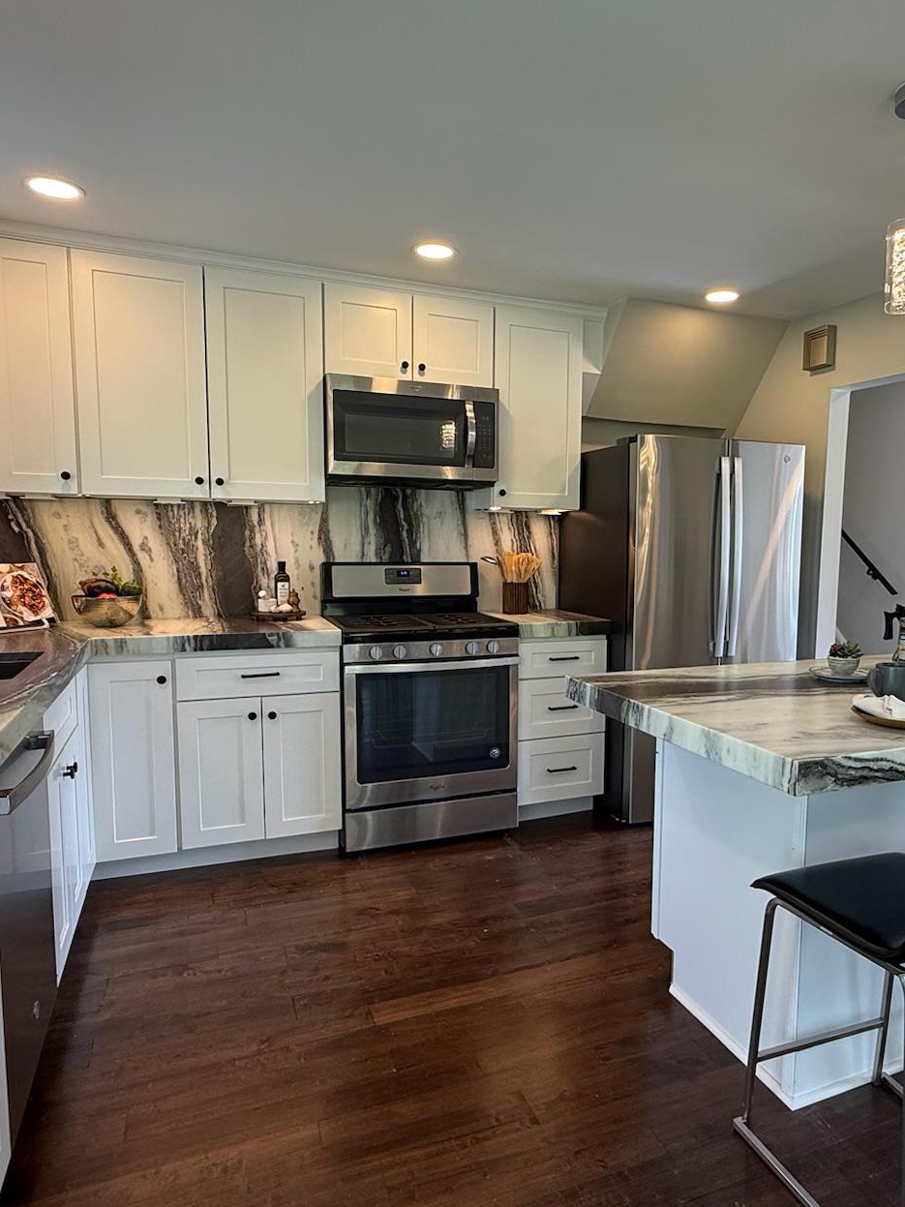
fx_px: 802
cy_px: 620
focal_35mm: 23
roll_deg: -1.2
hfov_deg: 58.3
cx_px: 552
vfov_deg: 73.9
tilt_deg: -5.7
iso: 125
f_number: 2.2
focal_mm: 2.22
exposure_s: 1/120
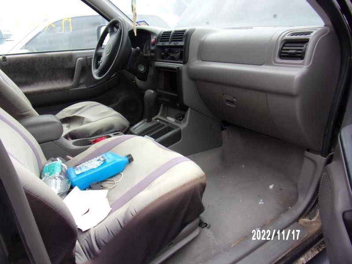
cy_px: 132
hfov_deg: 71.6
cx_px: 176
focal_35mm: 24
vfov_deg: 56.8
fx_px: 244
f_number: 3.3
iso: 80
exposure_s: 1/100
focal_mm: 4.3
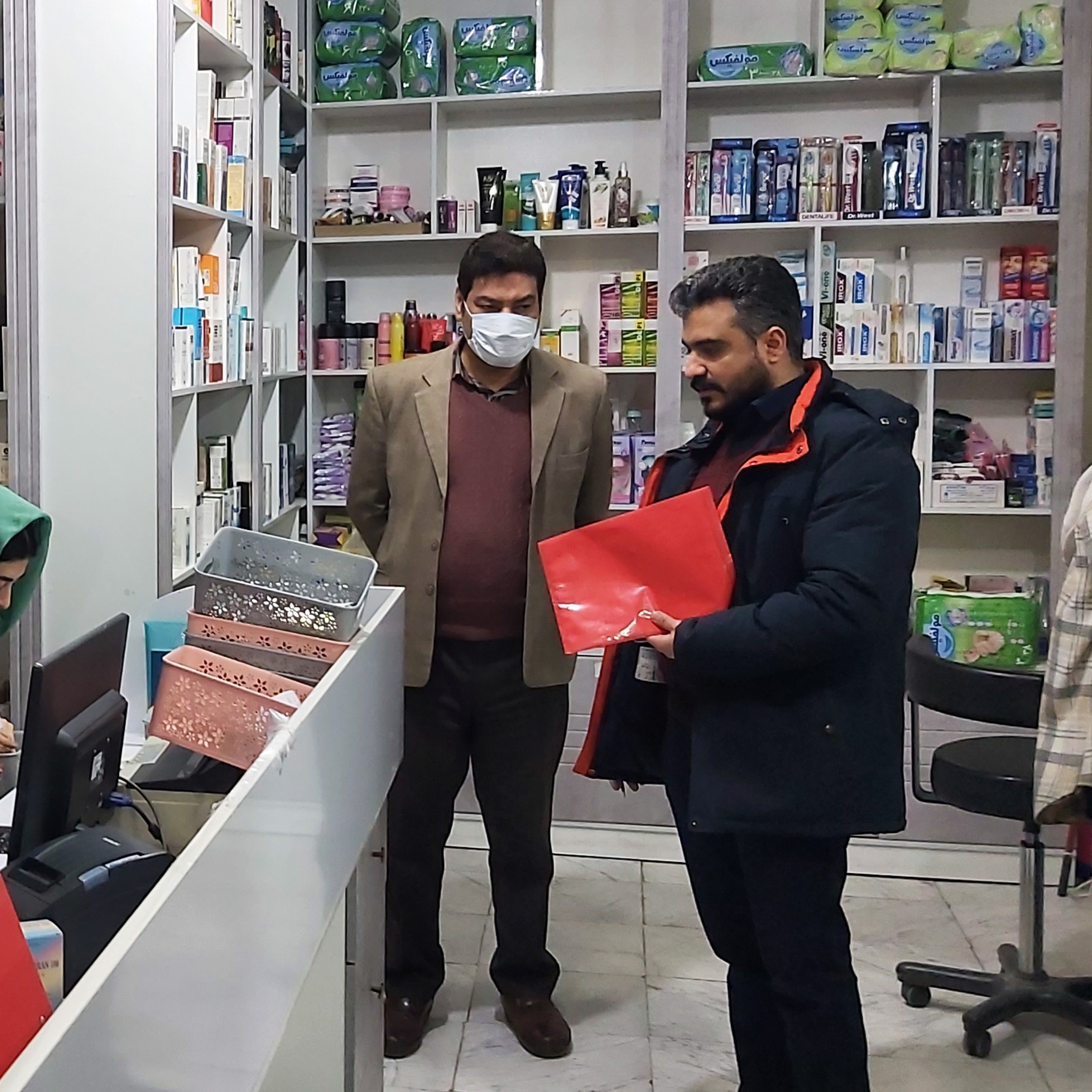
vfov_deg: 33.4
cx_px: 100
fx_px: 1820
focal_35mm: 51
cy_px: 501
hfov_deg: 31.7
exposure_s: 1/60
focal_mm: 3.92
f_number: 1.7
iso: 200
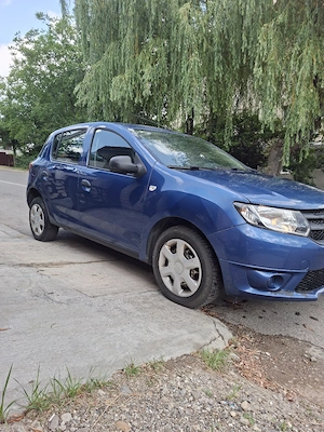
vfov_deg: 73.9
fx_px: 287
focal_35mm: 23
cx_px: 162
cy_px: 216
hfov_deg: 58.9
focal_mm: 5.54
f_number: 1.8
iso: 50
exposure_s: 1/385
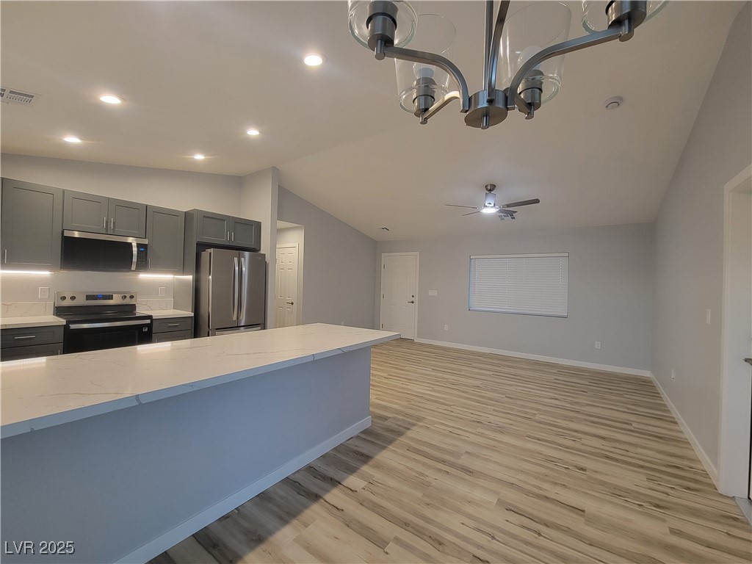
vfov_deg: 89.9
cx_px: 376
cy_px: 282
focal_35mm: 13
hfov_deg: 106.2
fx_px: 282
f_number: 2.2
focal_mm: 2.2
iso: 200
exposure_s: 1/60
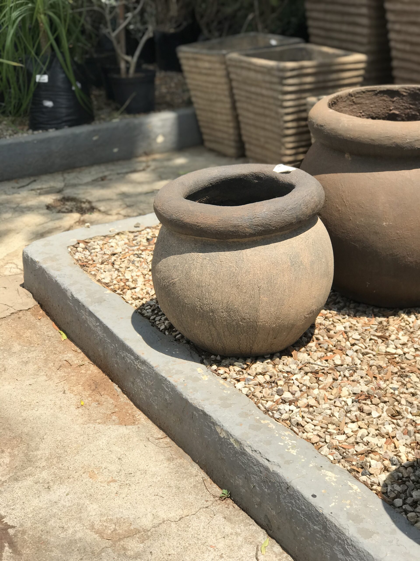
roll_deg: +0.8
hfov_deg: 25.7
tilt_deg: -23.0
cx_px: 210
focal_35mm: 57
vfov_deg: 33.8
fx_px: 922
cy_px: 280
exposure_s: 1/606
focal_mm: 6.6
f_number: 2.8
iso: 20
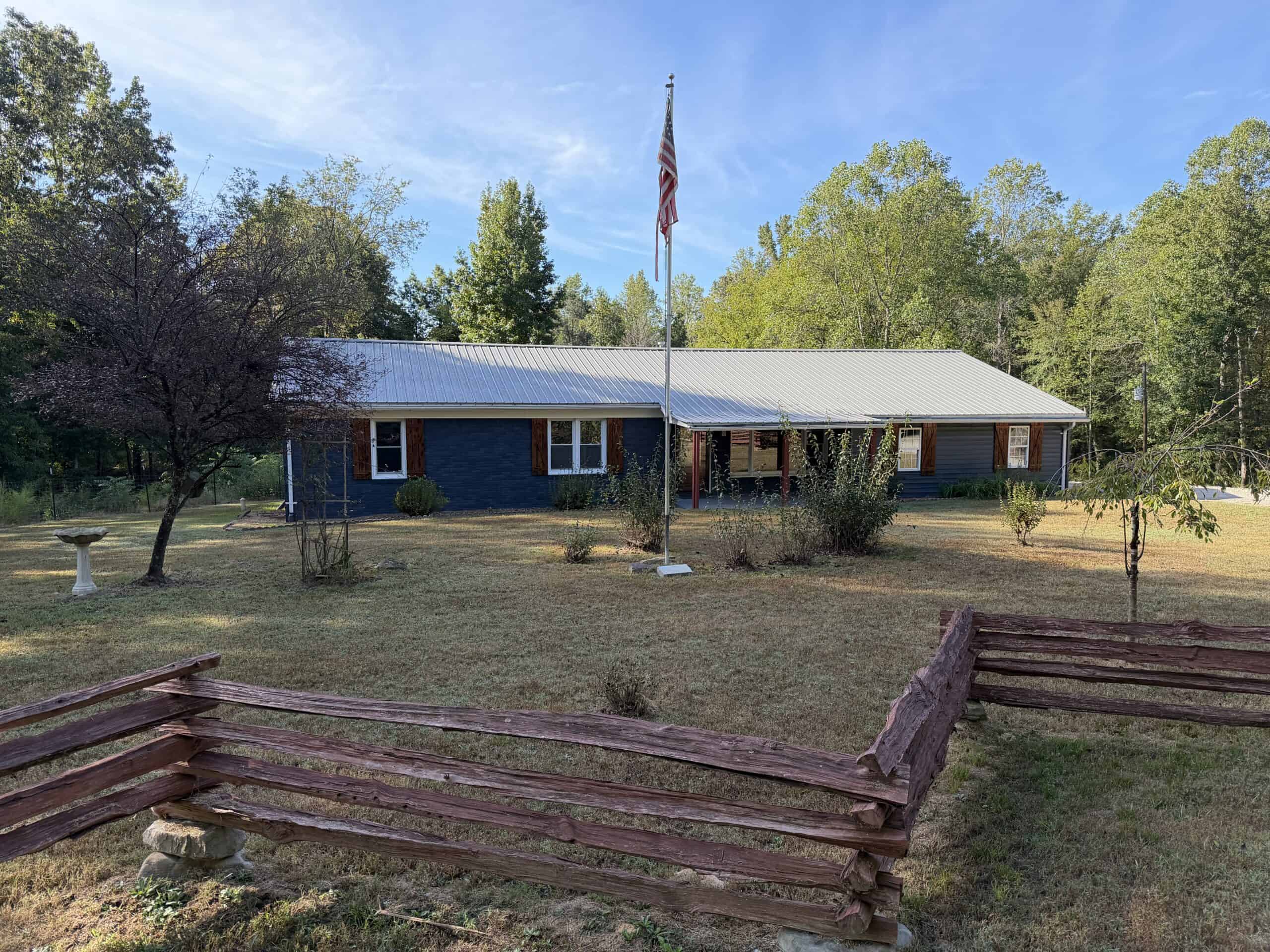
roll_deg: +1.0
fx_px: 881
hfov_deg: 71.6
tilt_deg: -5.4
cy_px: 476
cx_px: 635
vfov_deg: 56.8
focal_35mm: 24
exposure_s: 1/1522
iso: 100
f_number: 1.78
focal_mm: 6.76
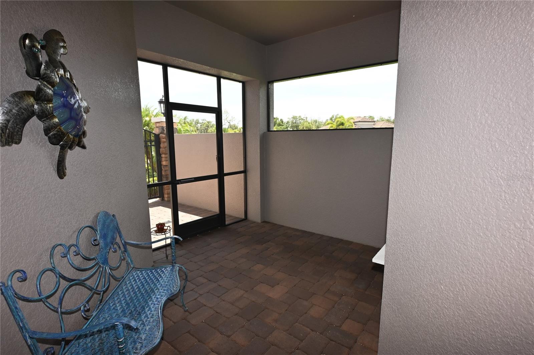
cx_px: 267
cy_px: 178
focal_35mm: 18
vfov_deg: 67.3
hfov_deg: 90.0
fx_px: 267
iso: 180
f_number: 5.6
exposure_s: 1/125
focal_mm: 12
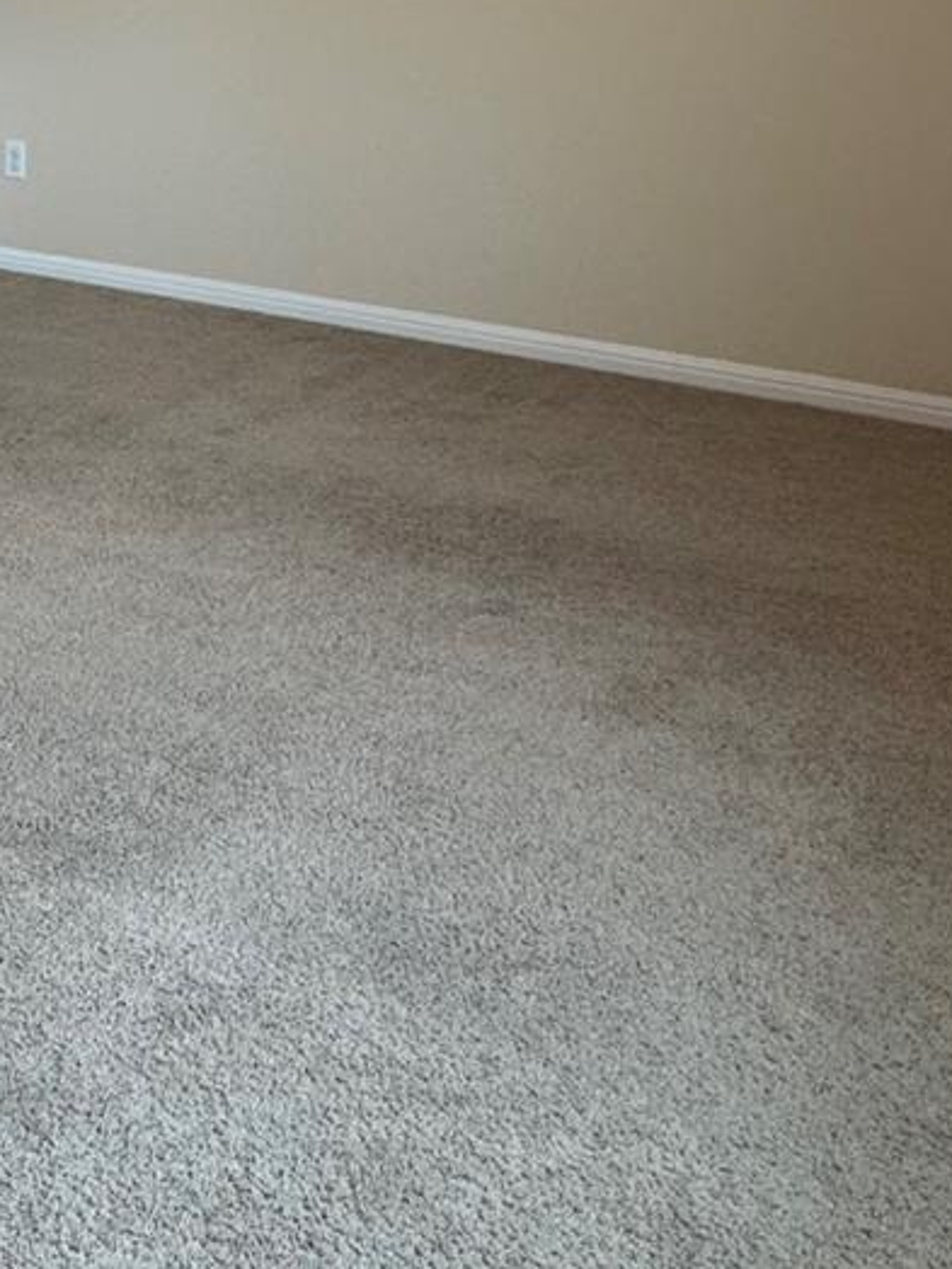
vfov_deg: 39.8
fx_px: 1503
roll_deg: -0.8
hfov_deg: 32.9
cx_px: 56
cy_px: -24
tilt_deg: -2.0
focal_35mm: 41
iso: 200
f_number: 2.2
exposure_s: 1/120
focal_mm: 2.22
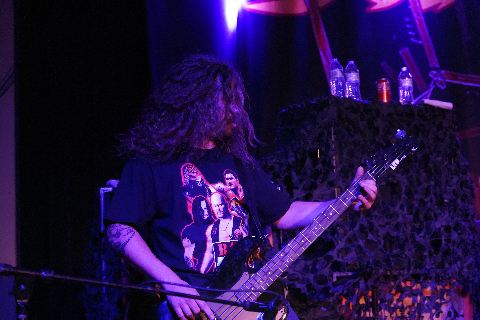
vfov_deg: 18.4
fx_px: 987
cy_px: 160
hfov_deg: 27.3
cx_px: 240
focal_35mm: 74
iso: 12800
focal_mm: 74
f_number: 4
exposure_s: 1/160
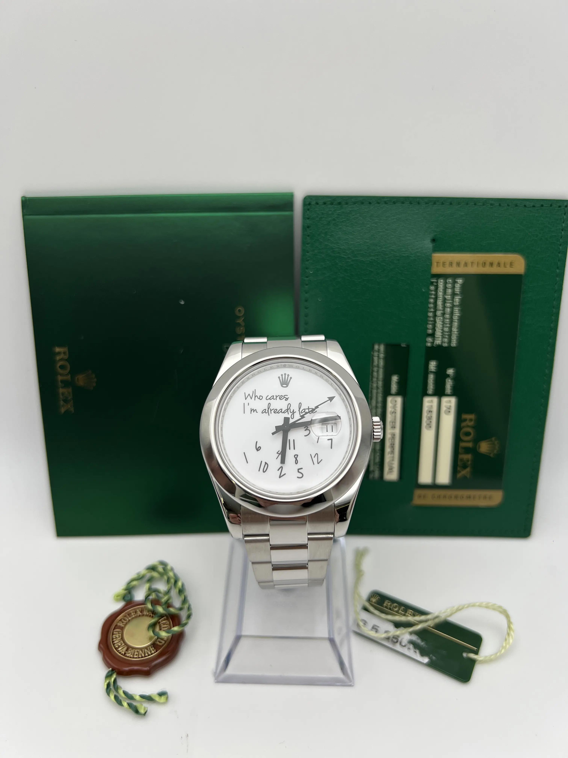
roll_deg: +0.1
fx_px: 569
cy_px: 379
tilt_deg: -32.9
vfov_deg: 67.3
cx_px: 284
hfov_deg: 53.1
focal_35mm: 26
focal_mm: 5.7
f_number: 1.5
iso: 50
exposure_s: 1/421
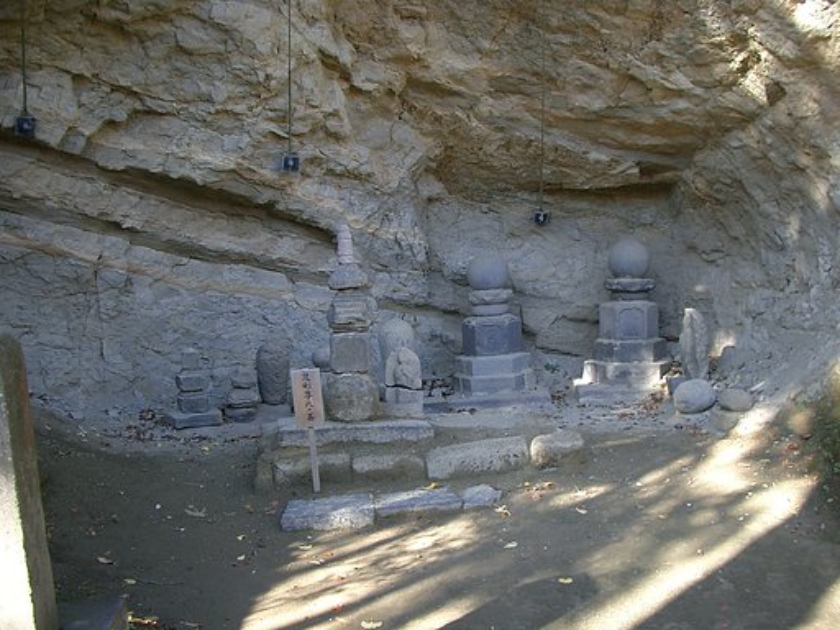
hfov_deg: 52.6
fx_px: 849
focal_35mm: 35
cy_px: 315
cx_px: 420
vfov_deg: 40.7
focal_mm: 5.8
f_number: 2.6
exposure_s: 1/80
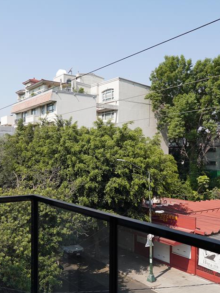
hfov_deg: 39.5
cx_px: 79
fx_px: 303
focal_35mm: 36
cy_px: 159
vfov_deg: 51.6
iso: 100
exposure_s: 1/800
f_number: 3.5
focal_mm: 15
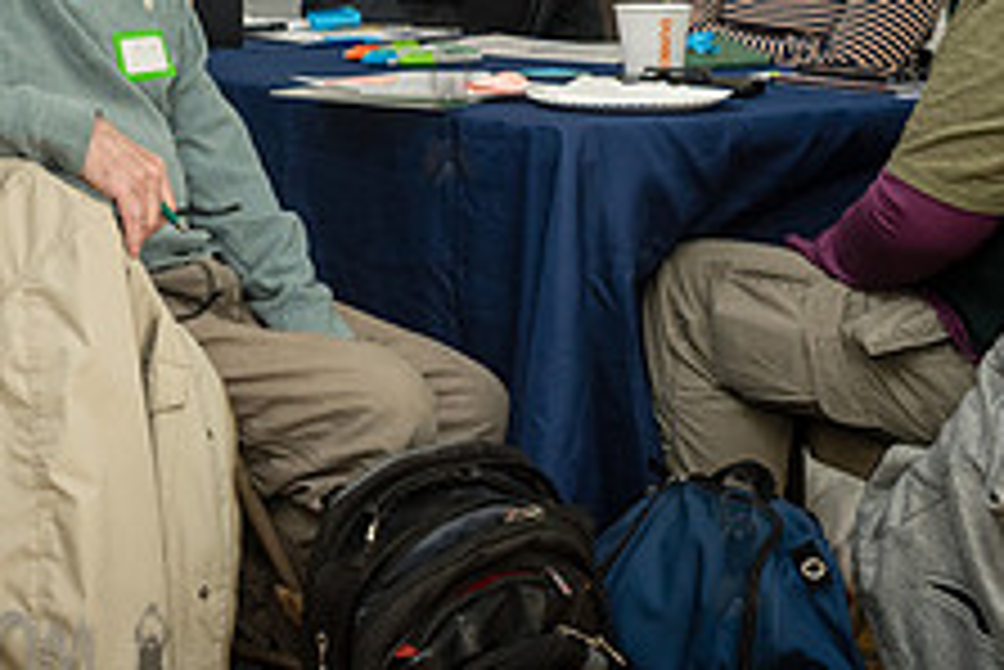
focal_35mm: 91
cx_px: -135
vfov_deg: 14.6
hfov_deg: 21.1
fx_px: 2539
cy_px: -115
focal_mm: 35
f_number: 5.6
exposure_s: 1/200
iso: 1250
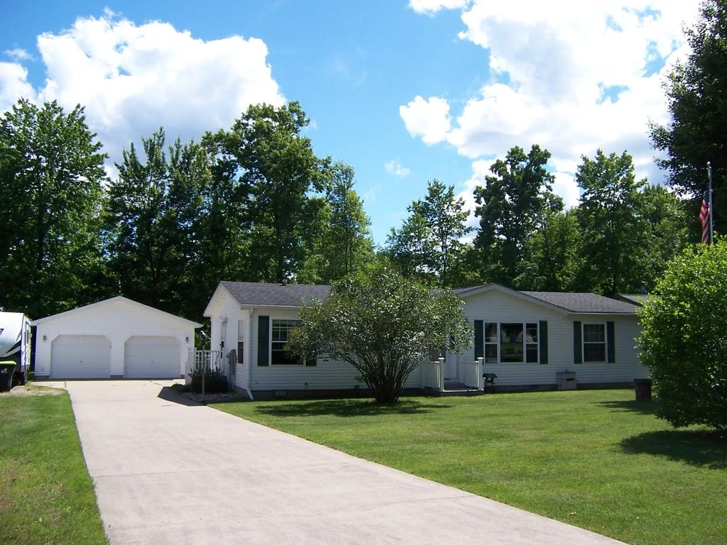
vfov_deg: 42.9
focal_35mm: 33
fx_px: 693
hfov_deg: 55.4
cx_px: 364
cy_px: 272
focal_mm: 5.5
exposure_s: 1/1000
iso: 80
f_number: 3.4
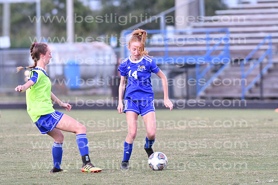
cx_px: 139
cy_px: 92
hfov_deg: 4.6
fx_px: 3476
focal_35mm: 450
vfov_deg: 3.1
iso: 6400
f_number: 5
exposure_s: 1/640
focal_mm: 300
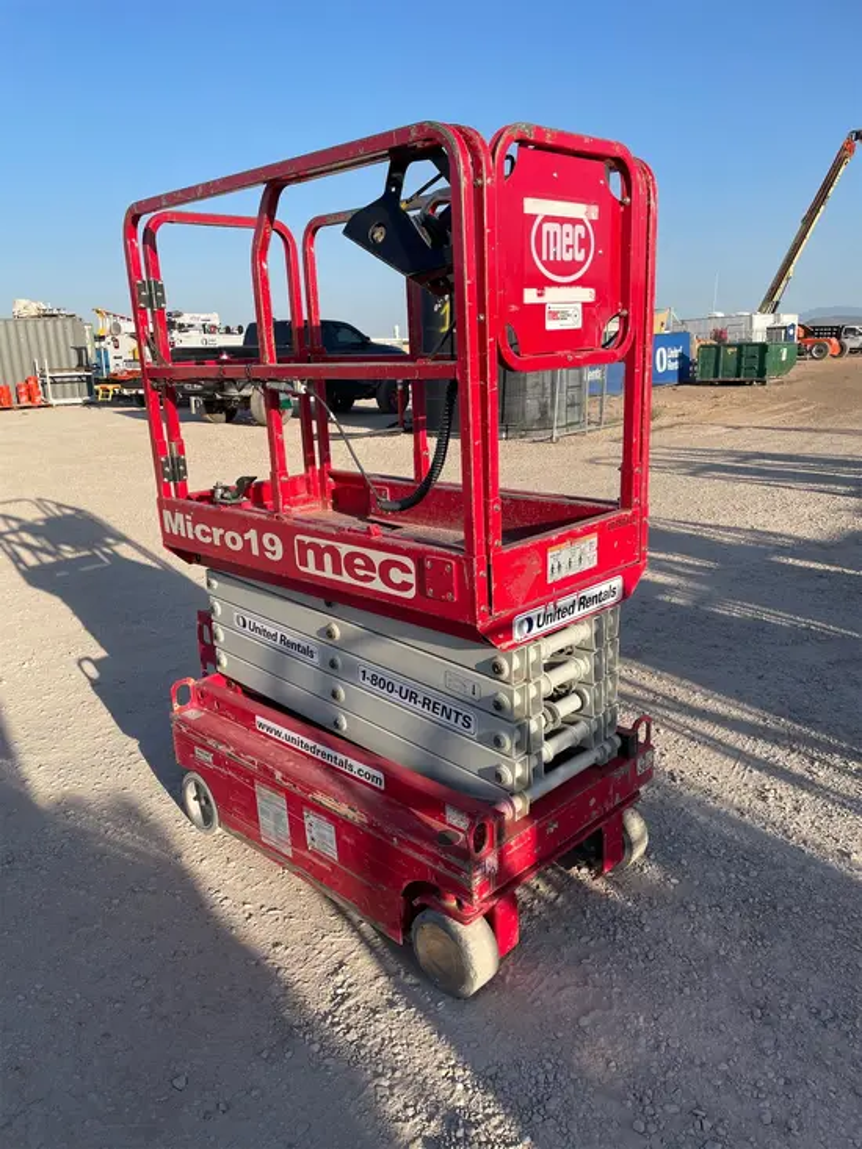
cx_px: 431
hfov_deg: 53.1
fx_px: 863
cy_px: 574
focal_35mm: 26
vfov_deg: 67.3
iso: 32
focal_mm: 4.2
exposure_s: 1/2398
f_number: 1.6
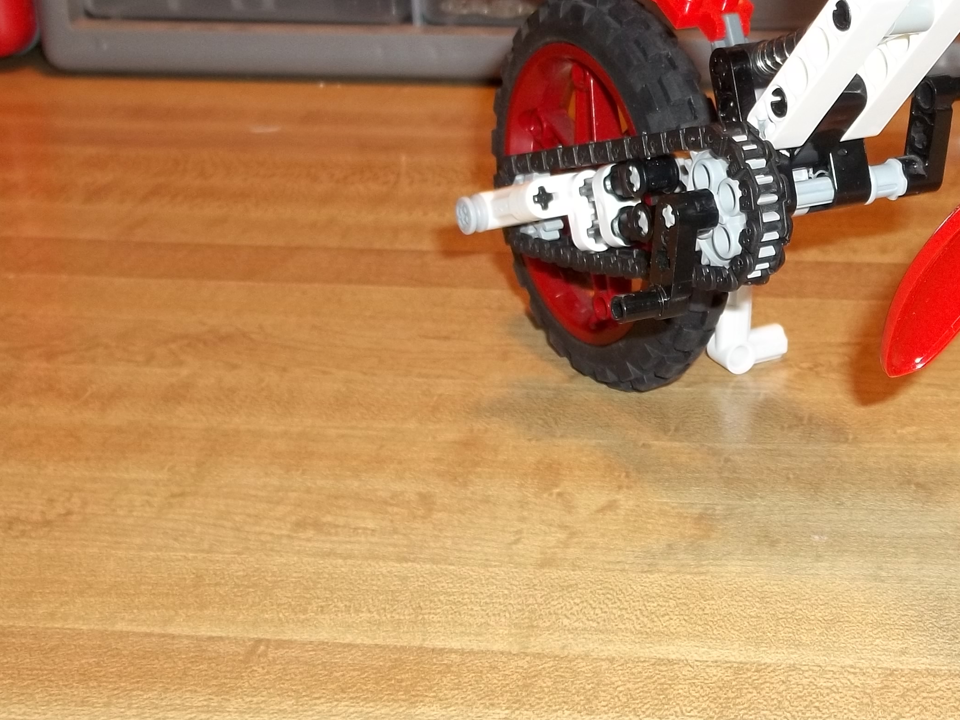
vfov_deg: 21.4
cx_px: 877
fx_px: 1886
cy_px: 165
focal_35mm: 68
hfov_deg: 27.5
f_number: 3.3
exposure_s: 1/30
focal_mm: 5.9
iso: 64
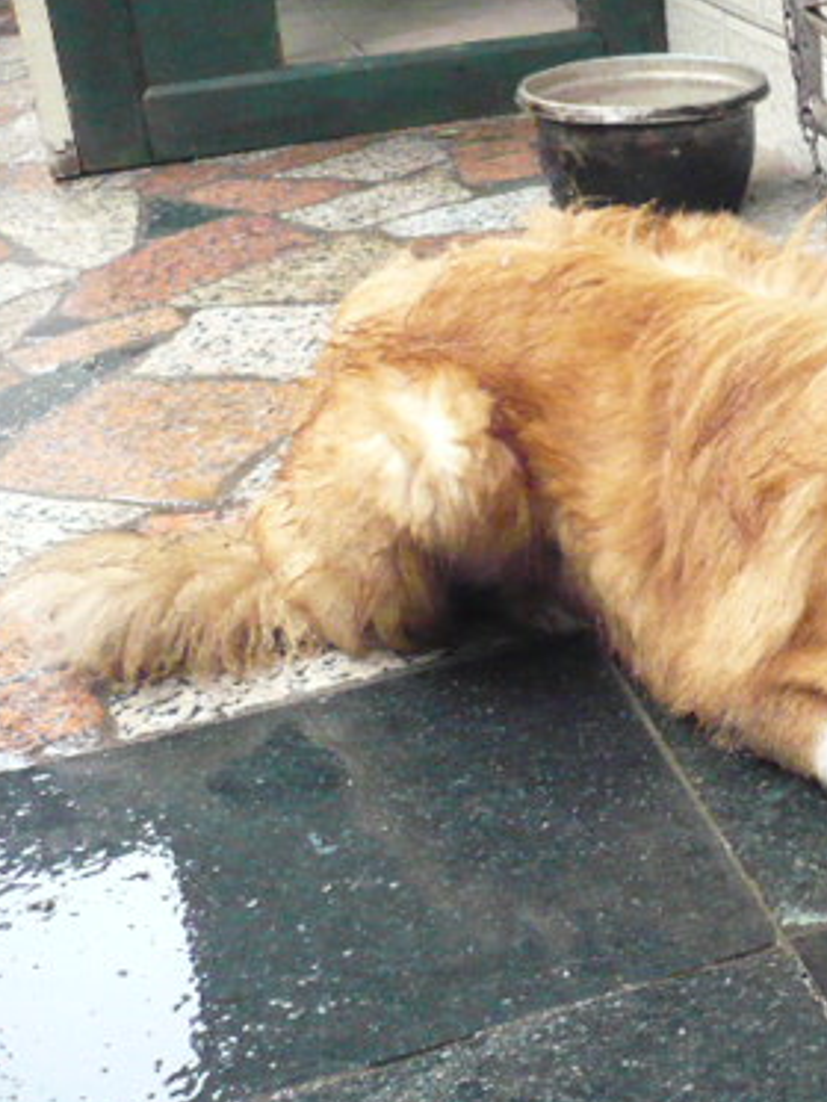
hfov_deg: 23.5
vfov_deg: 32.1
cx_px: 812
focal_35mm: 60
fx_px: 1910
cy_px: 458
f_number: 2.8
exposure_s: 1/60
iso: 800
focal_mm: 5.8
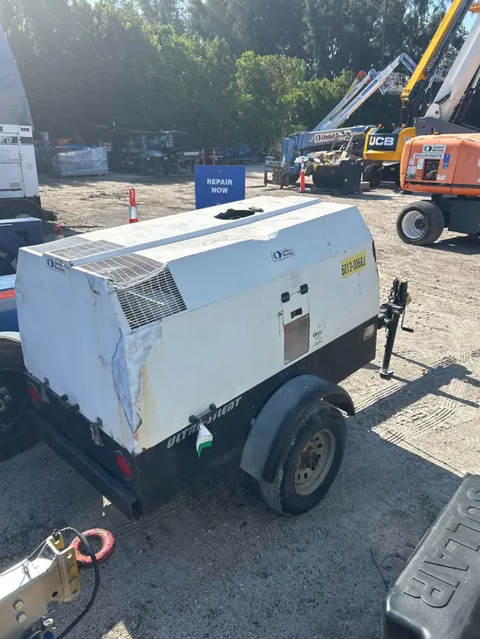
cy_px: 320
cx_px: 240
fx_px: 481
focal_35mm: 26
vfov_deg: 67.3
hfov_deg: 53.1
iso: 50
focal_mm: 5.7
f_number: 1.5
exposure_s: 1/2513
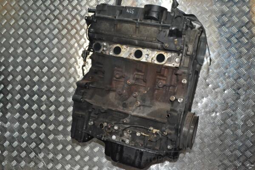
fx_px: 276
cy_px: 85
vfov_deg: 34.2
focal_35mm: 39
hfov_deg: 49.6
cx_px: 128
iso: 3200
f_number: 7.1
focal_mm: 26
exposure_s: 1/60
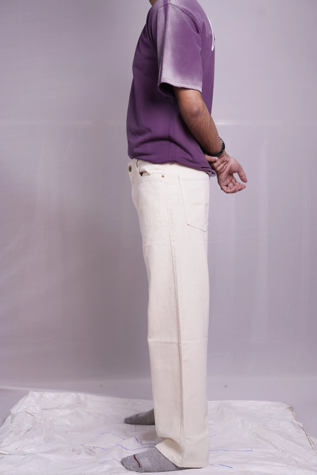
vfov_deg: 39.6
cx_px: 158
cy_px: 238
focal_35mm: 50
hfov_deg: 27.0
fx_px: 660
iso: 500
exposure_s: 1/100
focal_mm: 50
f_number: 3.5
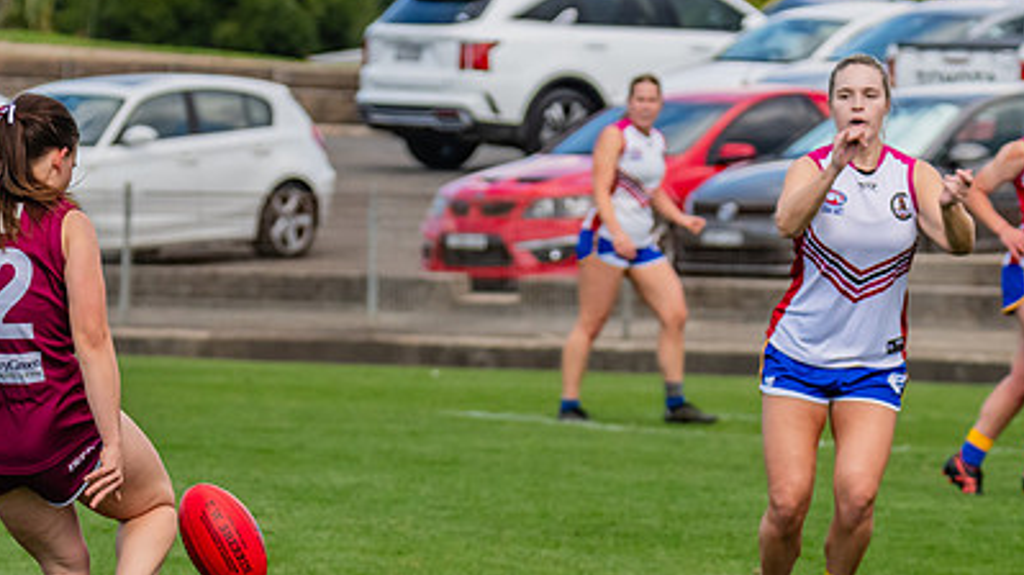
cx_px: 92
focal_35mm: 504
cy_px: 308
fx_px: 13678
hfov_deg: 4.3
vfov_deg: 2.4
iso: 800
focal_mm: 210
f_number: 6.3
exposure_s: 1/1600
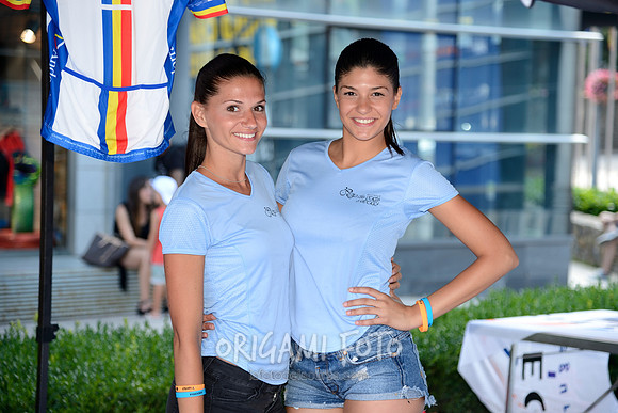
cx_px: 309
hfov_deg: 20.8
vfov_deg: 14.0
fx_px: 1683
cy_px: 206
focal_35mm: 98
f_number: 4
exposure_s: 1/60
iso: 100
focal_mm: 98
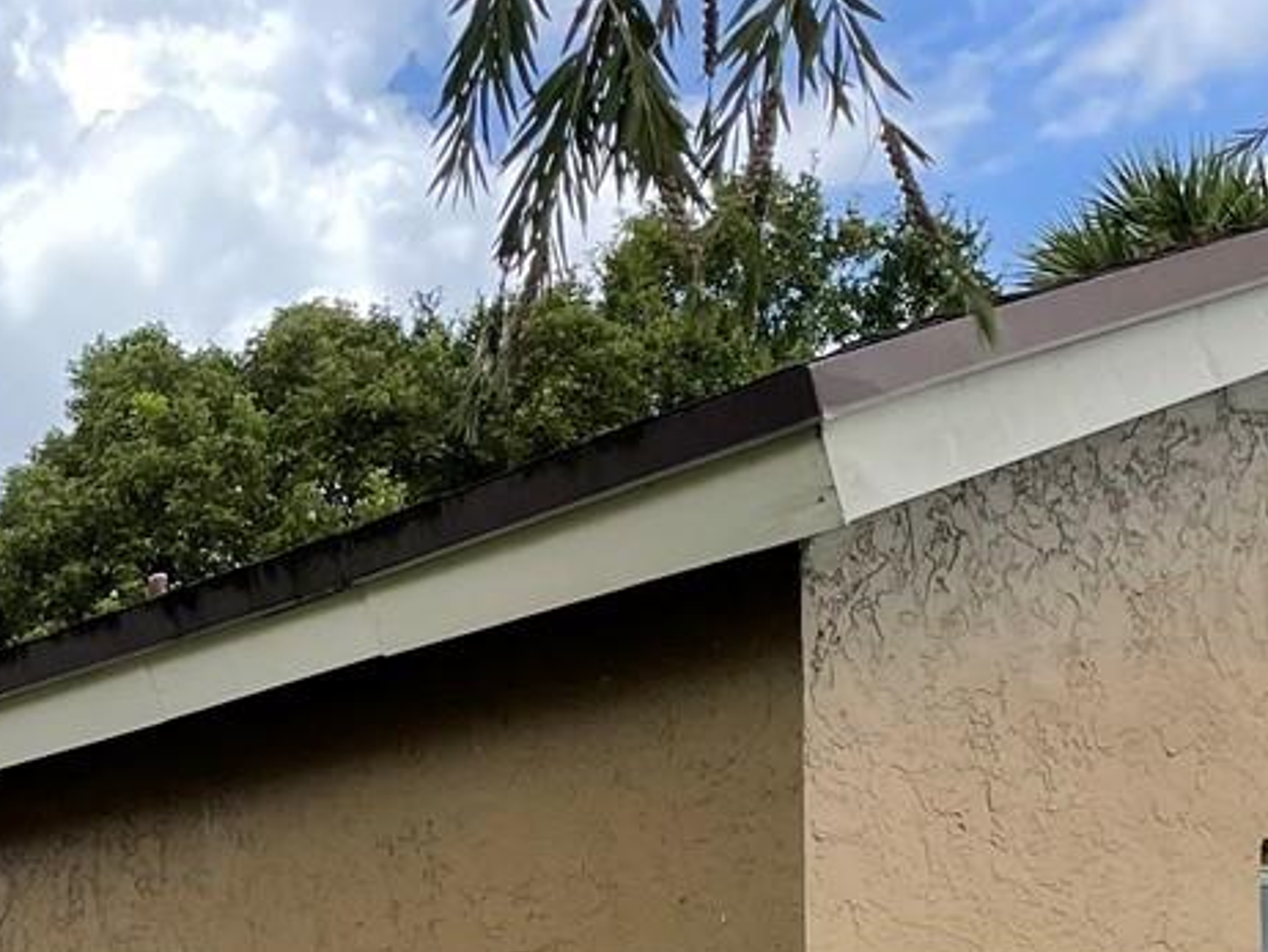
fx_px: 3298
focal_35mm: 90
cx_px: 222
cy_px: 1405
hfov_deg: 21.4
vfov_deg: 15.3
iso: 32
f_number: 1.6
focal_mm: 4.2
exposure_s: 1/1208
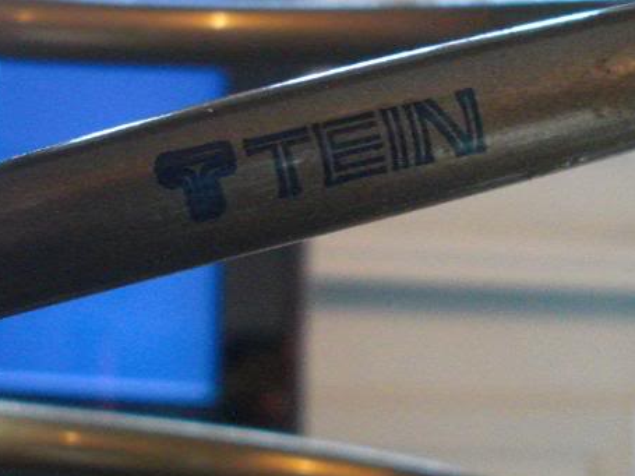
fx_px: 1485
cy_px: 177
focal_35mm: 81
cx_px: 282
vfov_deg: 18.2
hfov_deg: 24.1
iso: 800
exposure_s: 1/10
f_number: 2.8
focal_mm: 6.3
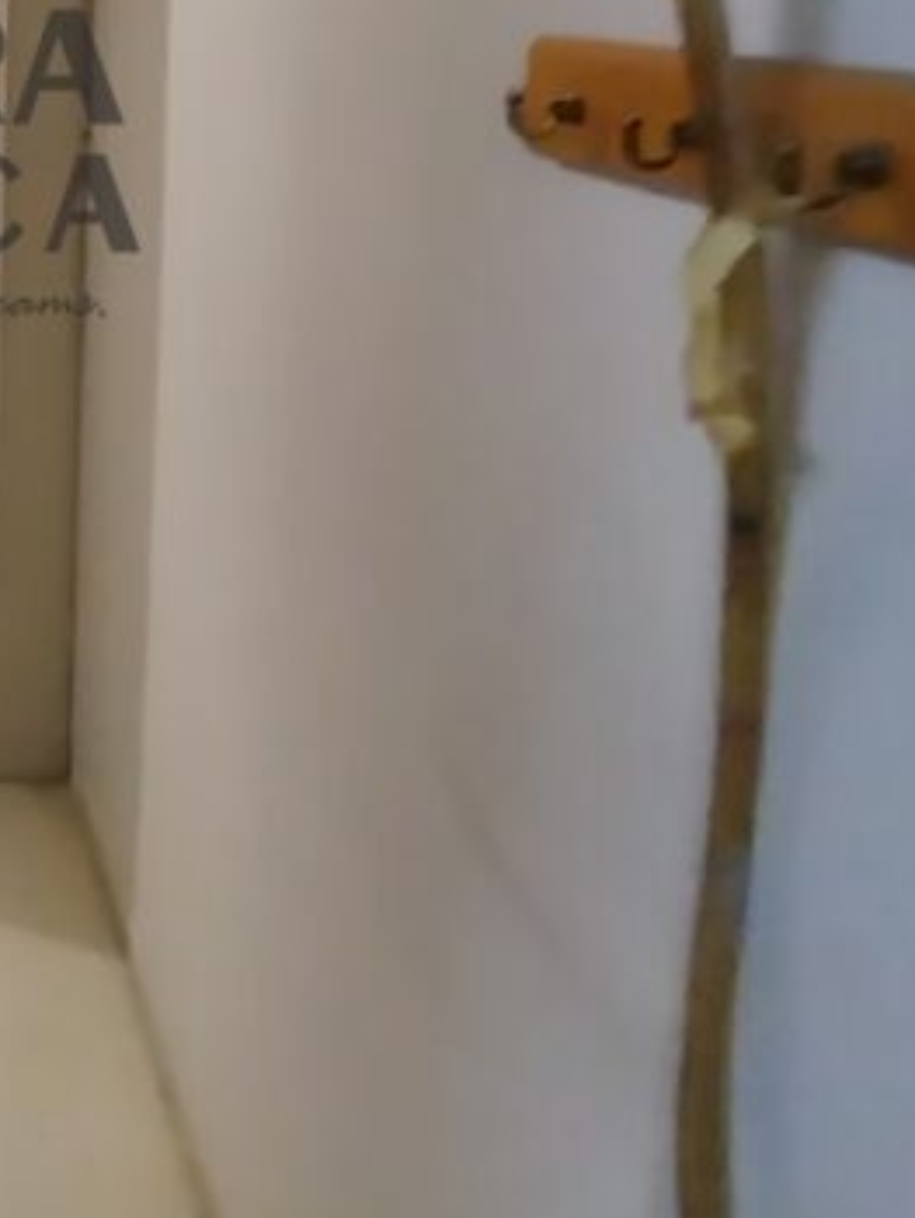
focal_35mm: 38
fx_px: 1338
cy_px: 164
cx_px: -240
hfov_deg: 30.6
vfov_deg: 45.2
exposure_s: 1/14.3
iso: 320
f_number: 2.2
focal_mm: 1.13
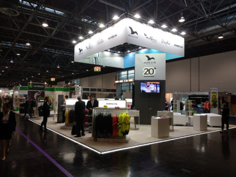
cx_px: 118
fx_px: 177
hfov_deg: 67.3
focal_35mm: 26
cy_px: 88
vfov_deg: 53.1
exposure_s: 1/50
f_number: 2.2
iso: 125
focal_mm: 3.81
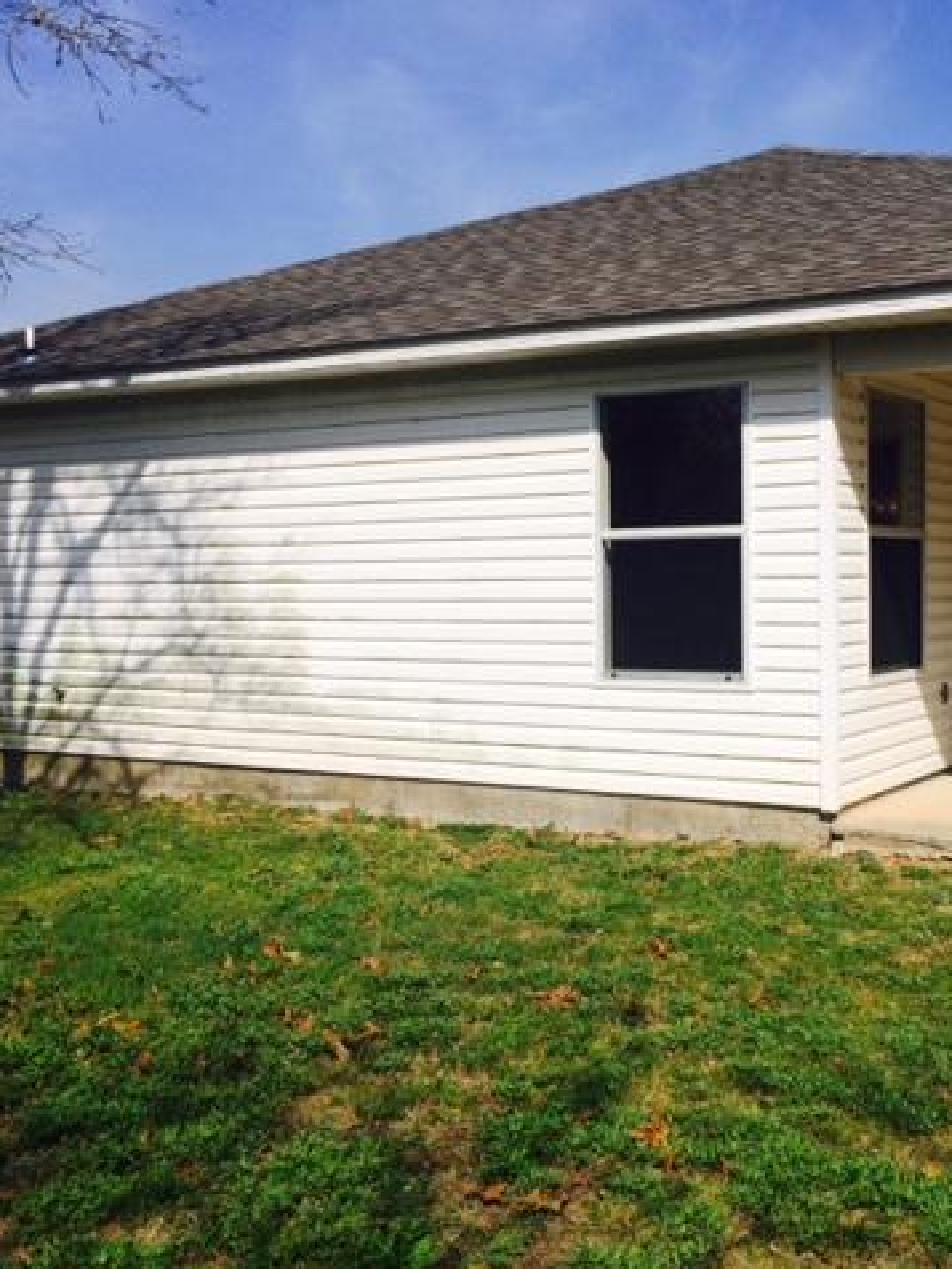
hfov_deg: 36.2
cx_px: 675
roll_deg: +0.3
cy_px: 637
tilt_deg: -3.6
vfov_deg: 47.9
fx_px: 1430
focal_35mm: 39
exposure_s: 1/5128
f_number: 2.2
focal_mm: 4.15
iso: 40
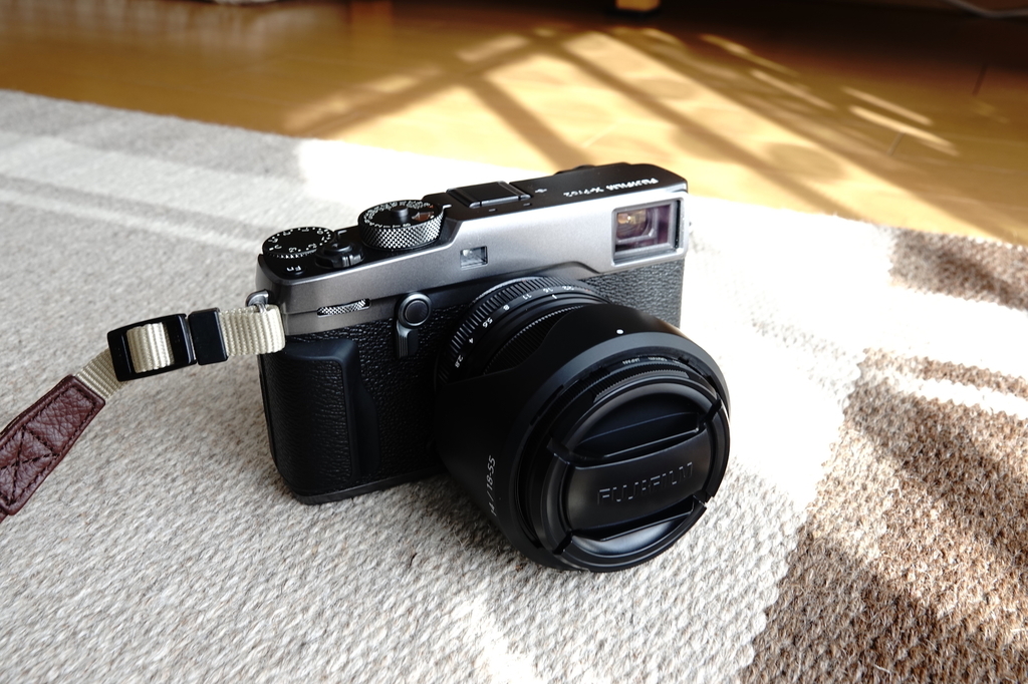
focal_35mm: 33
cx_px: 514
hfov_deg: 57.2
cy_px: 342
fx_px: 942
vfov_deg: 39.9
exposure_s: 1/20
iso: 100
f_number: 4.5
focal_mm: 12.04
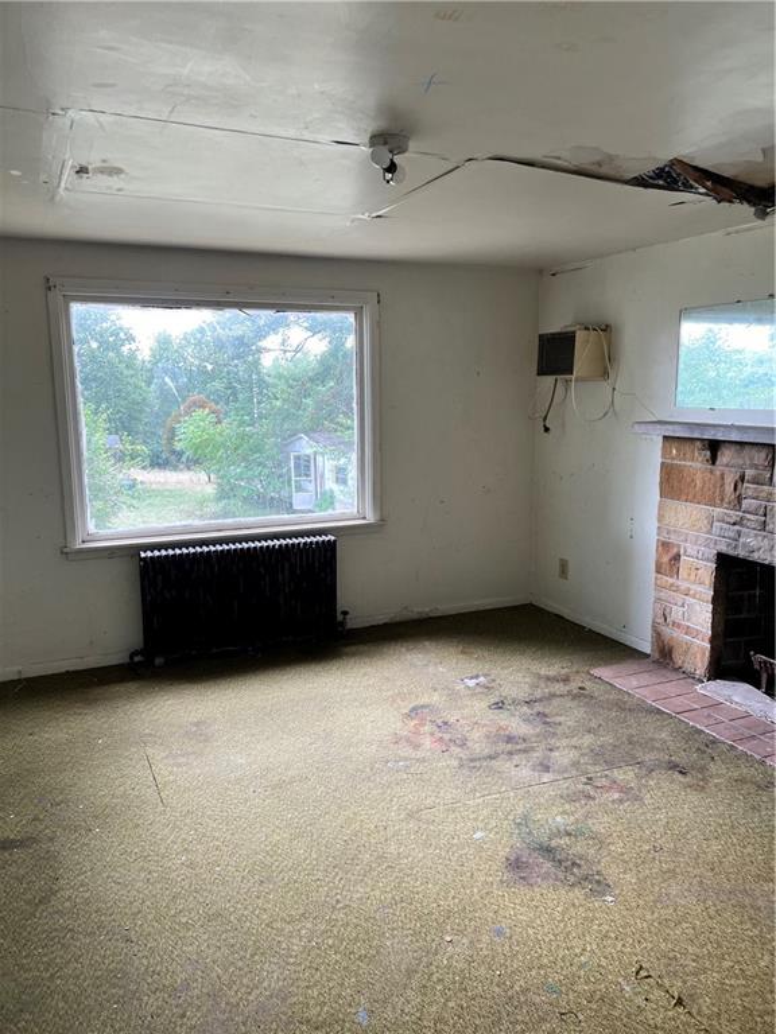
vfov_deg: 67.3
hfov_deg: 53.1
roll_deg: -0.6
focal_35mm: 26
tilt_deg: -8.8
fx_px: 777
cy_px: 517
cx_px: 388
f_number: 1.5
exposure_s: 1/121
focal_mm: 5.7
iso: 64
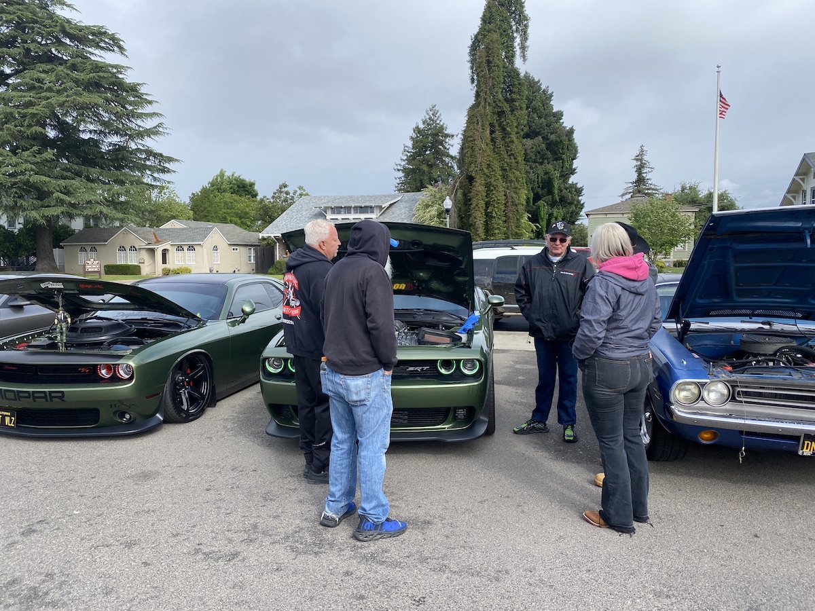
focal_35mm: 26
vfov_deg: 53.1
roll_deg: +0.1
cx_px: 408
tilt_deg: -5.2
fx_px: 612
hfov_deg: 67.3
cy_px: 306
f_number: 1.8
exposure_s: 1/1585
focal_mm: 4.25
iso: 32
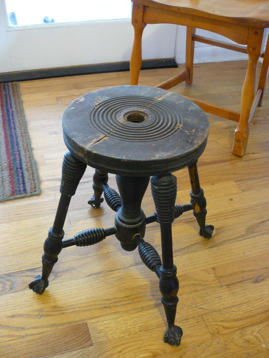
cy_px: 179
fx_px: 373
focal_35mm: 36
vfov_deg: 51.4
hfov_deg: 39.7
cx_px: 134
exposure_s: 1/6
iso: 200
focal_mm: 6
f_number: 2.8
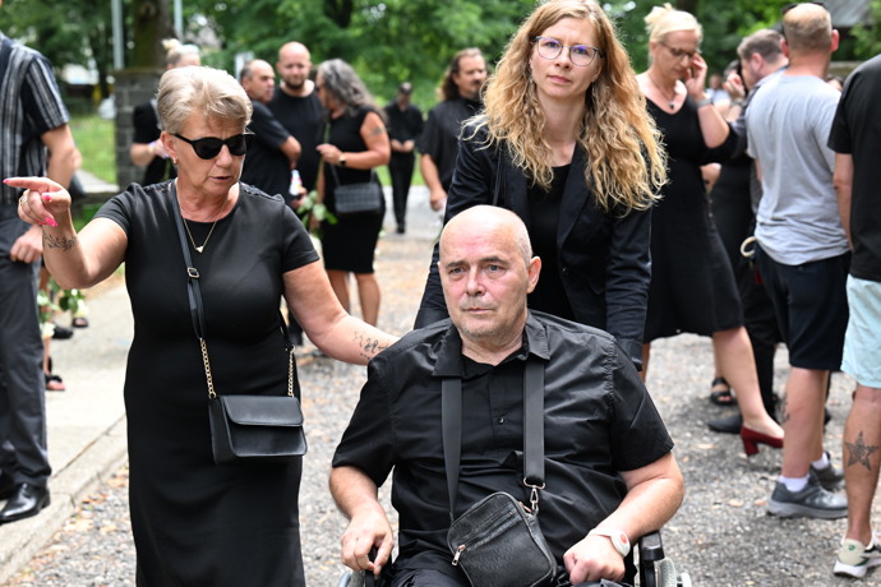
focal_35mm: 70
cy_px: 294
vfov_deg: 19.5
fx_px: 1713
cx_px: 440
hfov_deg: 28.8
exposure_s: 1/1250
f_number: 5
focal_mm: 70
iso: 1000
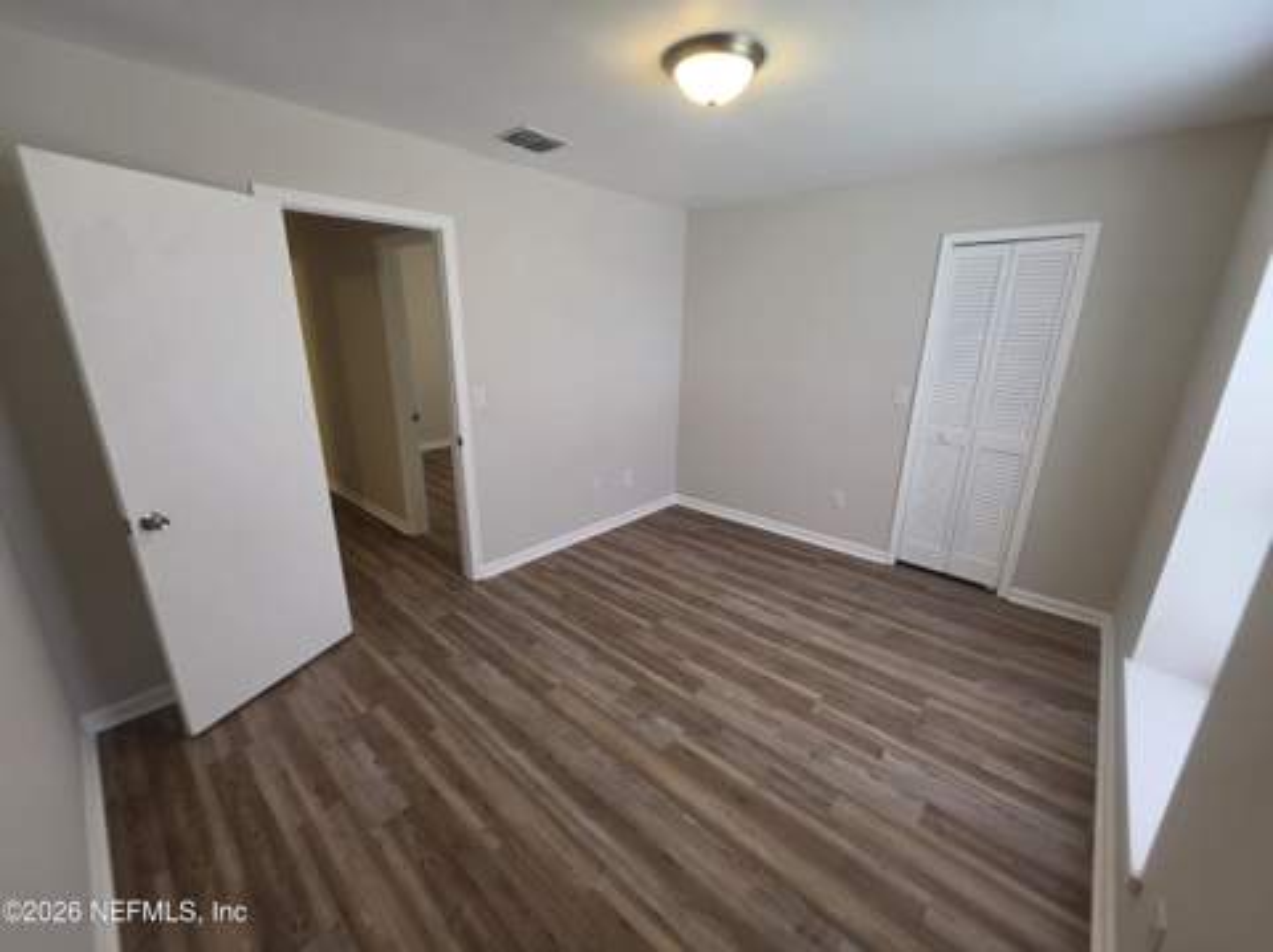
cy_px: 476
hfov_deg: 106.2
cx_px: 636
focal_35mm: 13
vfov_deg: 89.8
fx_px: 478
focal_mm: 2.2
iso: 160
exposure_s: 1/120
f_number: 1.9
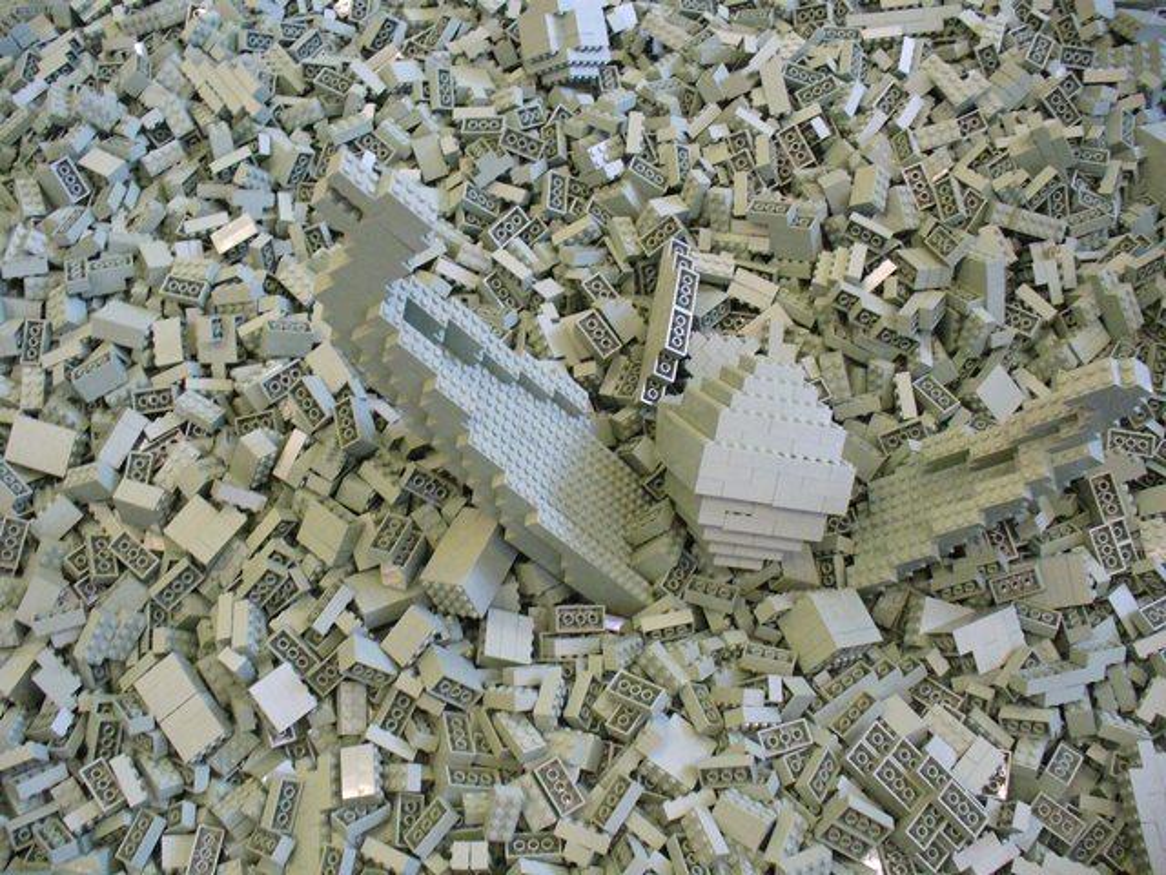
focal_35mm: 37
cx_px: 583
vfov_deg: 38.7
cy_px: 438
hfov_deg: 50.1
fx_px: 1246
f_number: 2.8
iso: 400
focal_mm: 6.1
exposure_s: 1/30
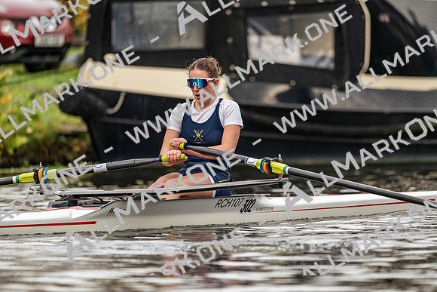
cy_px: 146
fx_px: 4856
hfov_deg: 5.2
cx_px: 218
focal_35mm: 400
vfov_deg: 3.4
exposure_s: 1/2500
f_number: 4.5
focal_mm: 400
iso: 1800
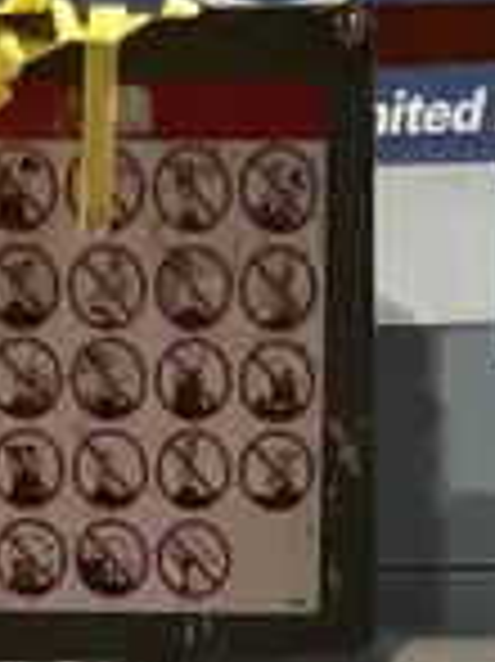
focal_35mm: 140
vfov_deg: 11.5
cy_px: 1628
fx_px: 2673
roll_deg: +1.8
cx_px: 248
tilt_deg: -25.7
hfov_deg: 10.6
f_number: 1.8
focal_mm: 3.99
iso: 640
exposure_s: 1/24
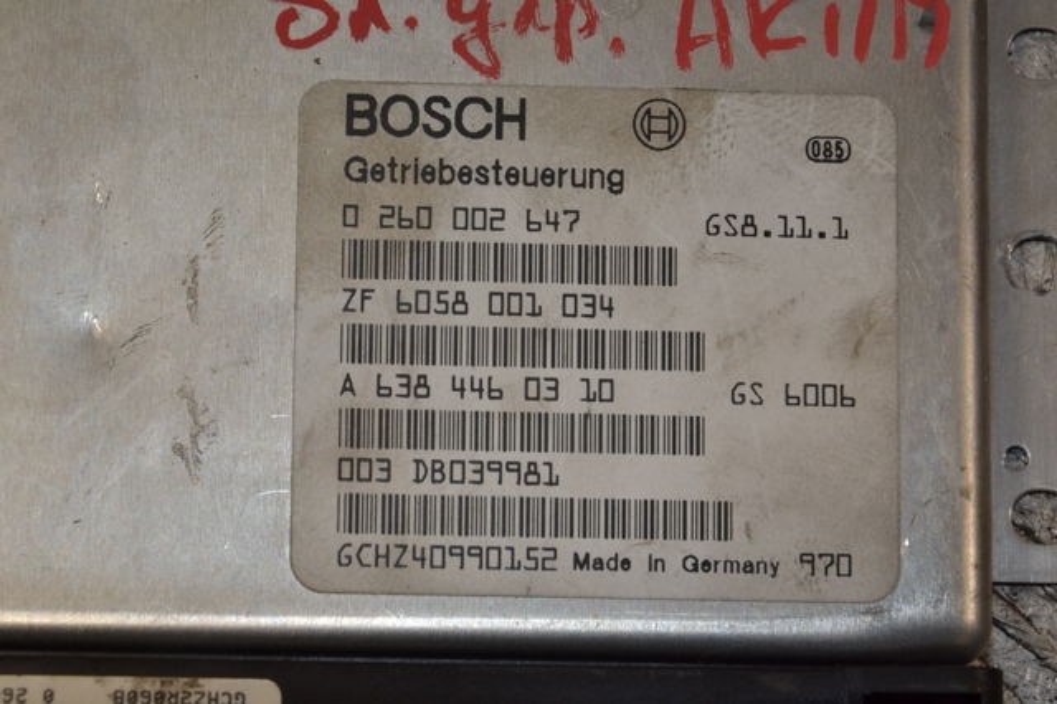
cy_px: 352
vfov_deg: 9.9
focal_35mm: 138
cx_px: 528
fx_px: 4050
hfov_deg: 14.9
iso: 800
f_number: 16
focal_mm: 92
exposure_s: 1/200
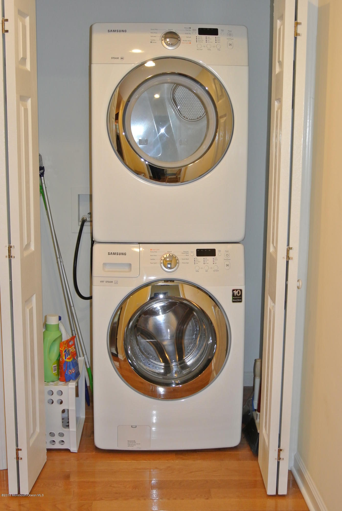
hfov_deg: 28.7
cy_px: 256
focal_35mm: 47
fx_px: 668
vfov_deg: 41.9
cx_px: 171
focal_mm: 17.7
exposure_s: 1/60
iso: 800
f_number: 4.5
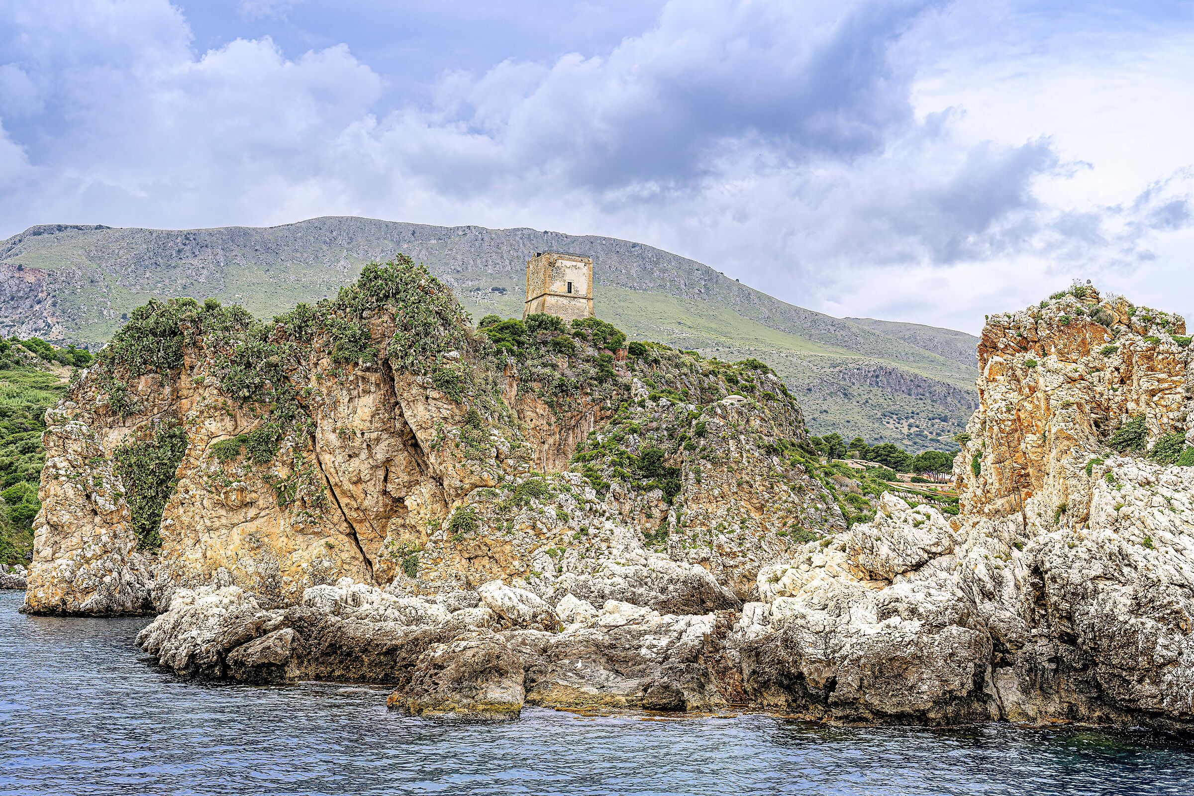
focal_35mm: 39
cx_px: 597
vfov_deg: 34.2
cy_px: 398
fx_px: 1293
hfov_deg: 49.6
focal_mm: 39
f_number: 8
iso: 125
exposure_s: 1/250
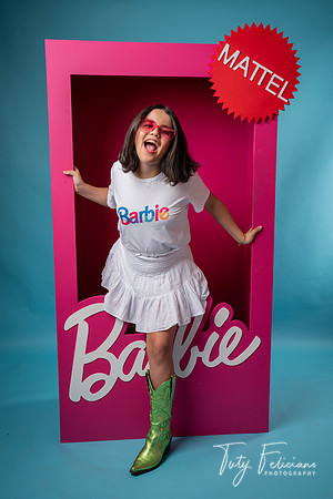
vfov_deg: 51.9
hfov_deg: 35.9
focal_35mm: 37
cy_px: 250
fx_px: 513
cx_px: 166
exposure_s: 1/200
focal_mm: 37
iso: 250
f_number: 6.3
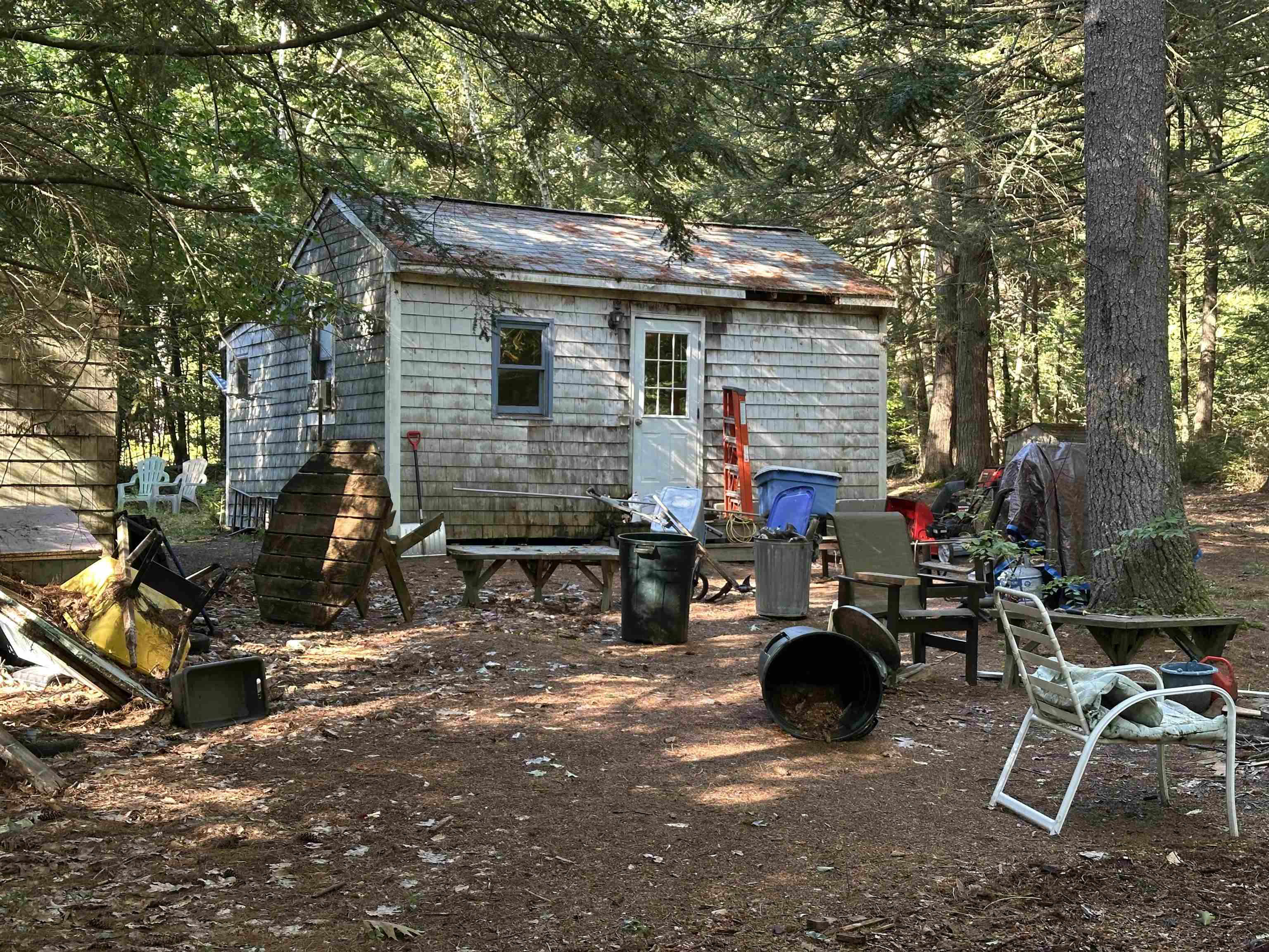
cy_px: 476
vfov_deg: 30.3
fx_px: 1760
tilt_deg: -0.8
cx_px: 634
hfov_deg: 39.7
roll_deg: -0.2
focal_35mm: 48
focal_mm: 6.86
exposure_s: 1/70
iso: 80
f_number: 1.78
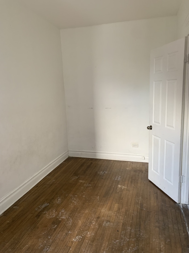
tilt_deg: -9.4
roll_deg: +1.0
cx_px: 94
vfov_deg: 67.3
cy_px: 126
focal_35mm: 26
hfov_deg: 53.1
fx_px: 189
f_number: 1.8
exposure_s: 1/60
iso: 200
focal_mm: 4.25
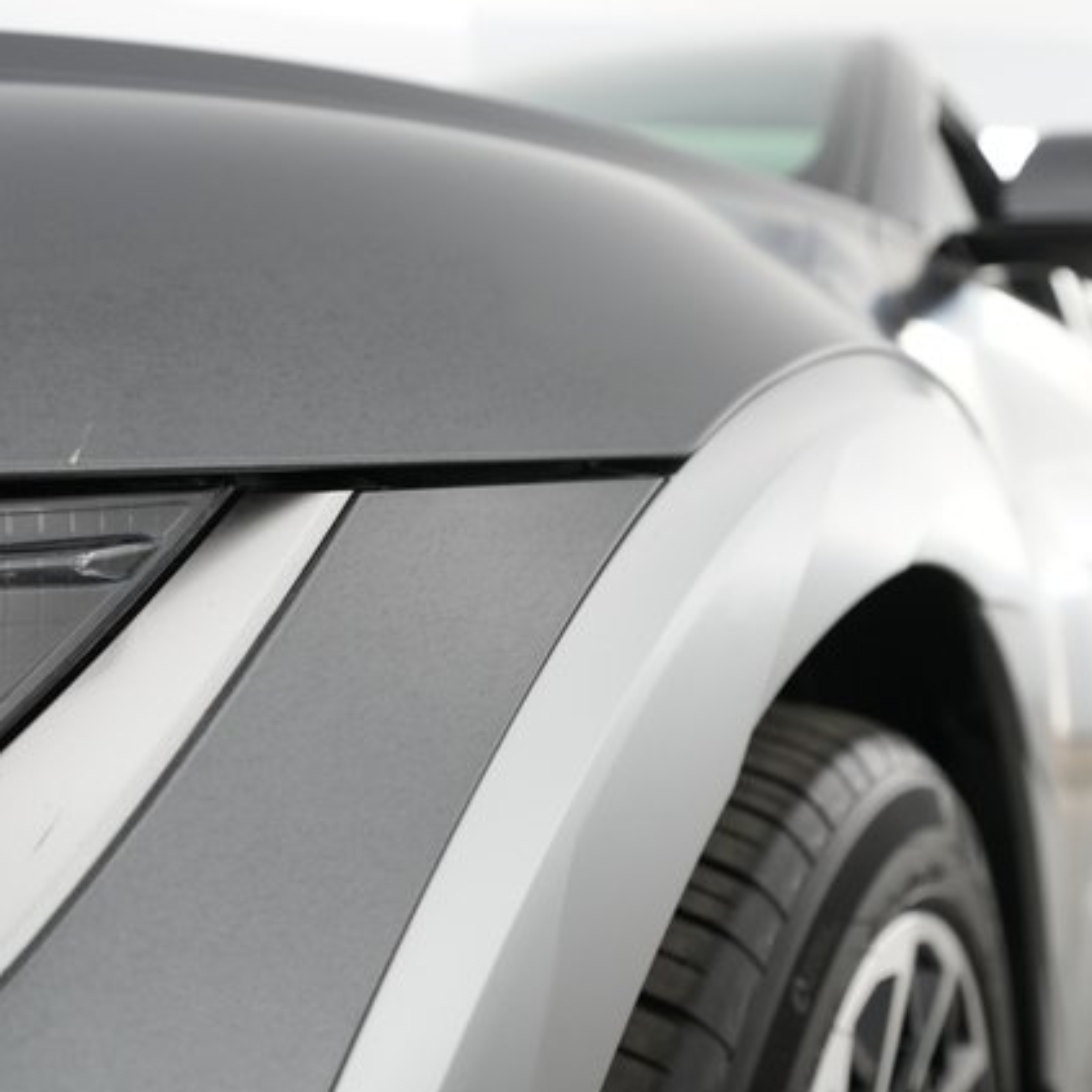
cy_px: 545
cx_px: 447
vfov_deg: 46.0
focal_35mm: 36
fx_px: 1285
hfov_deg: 45.8
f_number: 4.5
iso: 3200
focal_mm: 28
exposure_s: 1/100
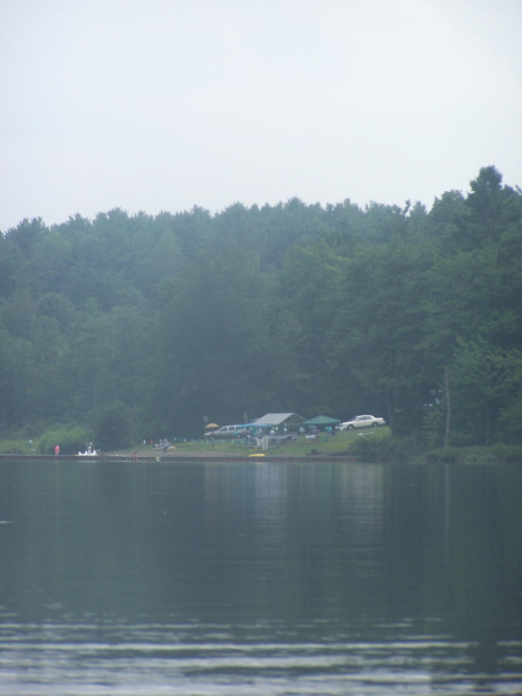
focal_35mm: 238
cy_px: 348
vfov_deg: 8.3
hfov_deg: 6.2
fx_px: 4785
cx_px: 261
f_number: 3.3
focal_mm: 39.5
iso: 80
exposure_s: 1/400
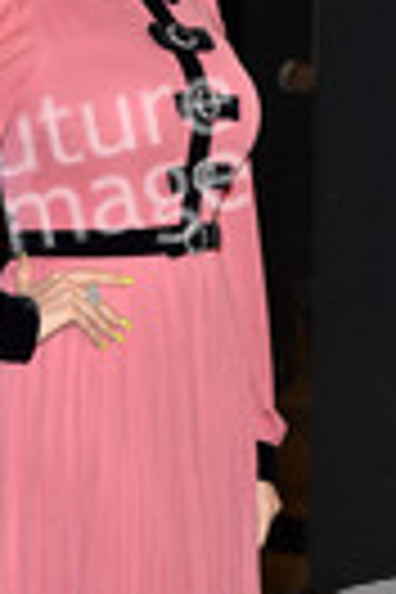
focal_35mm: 176
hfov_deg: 7.8
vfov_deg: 11.7
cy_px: 410
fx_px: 2904
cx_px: 148
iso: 1250
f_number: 6.3
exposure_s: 1/200
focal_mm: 58
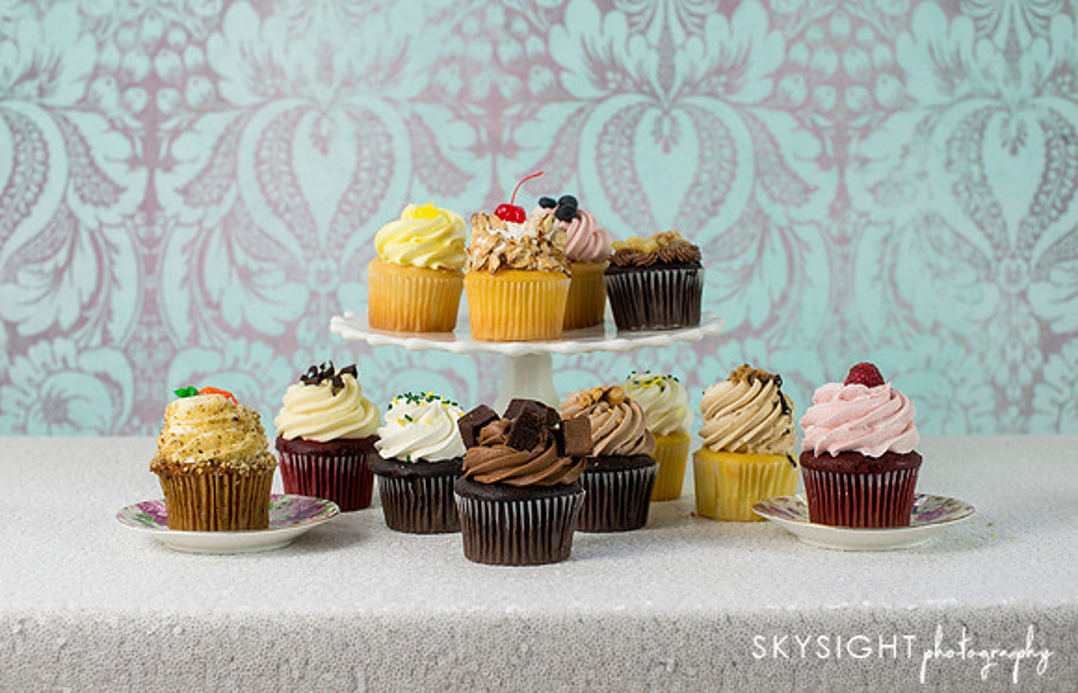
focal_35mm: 52
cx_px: 533
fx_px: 1526
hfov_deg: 38.9
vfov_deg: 25.6
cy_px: 333
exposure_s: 1/80
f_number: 6.3
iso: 400
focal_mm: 50
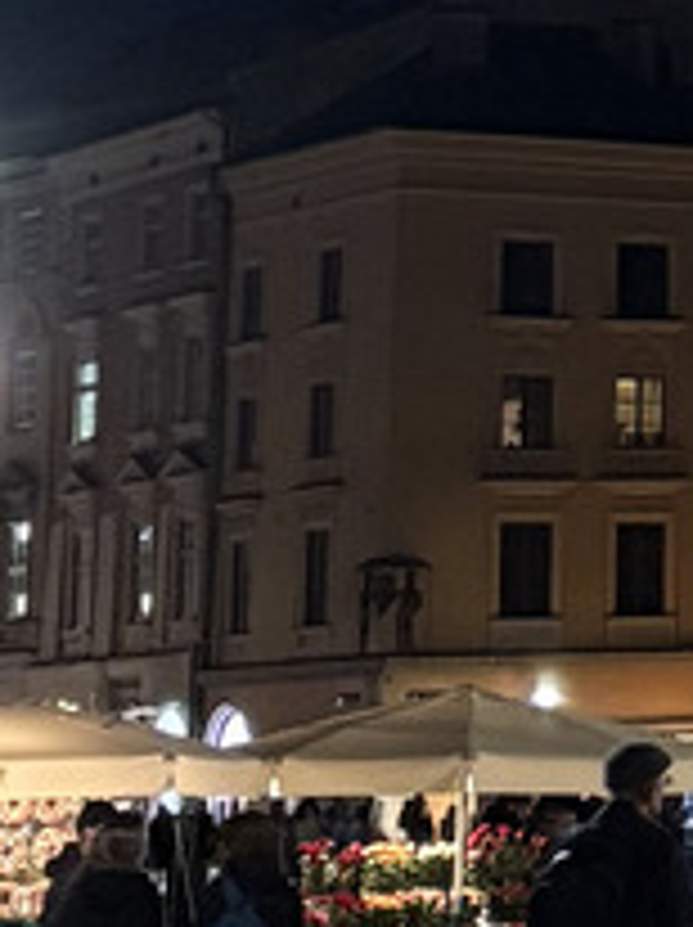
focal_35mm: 202
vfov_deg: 9.6
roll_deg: +2.0
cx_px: 1944
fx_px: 5403
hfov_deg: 6.8
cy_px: -351
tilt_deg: +11.5
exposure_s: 1/25
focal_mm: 5.96
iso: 640
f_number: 1.6
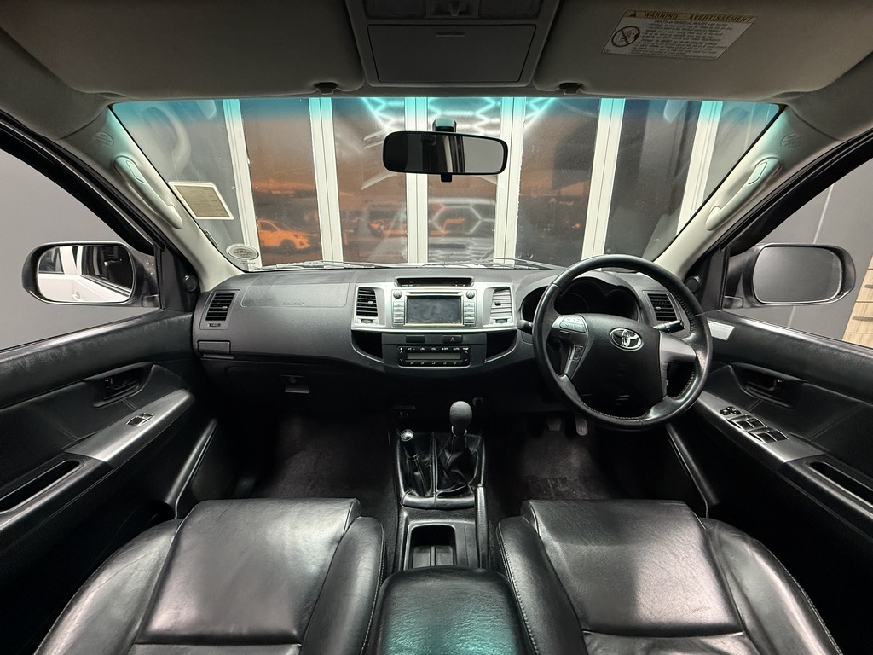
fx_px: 353
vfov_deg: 85.7
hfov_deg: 102.1
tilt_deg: -16.3
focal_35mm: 14
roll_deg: +0.3
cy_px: 328
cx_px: 436
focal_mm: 2.22
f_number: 2.2
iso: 640
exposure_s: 1/50
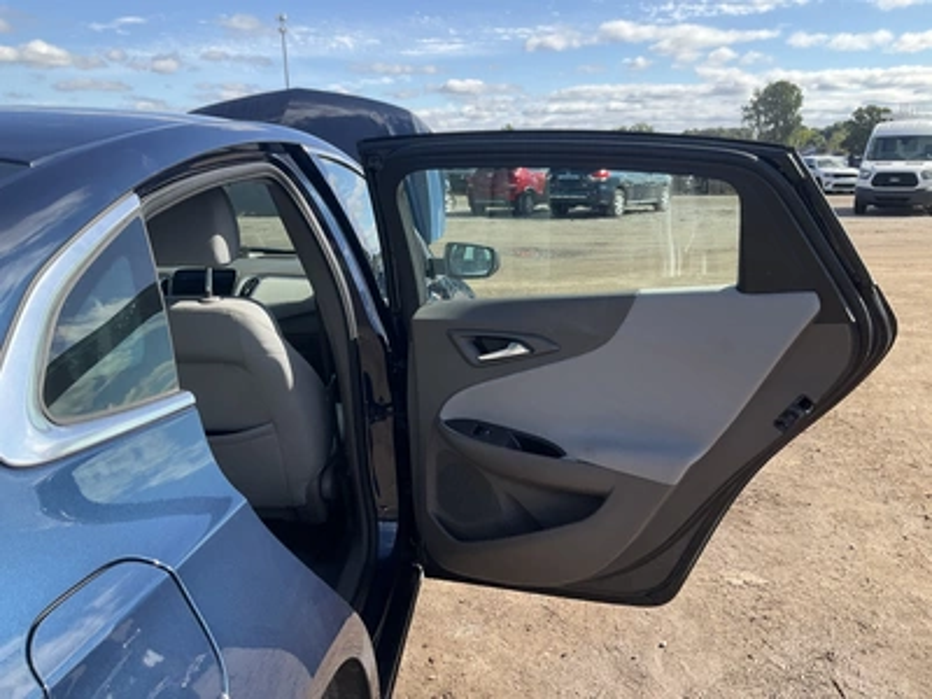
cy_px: 350
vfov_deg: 48.2
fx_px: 781
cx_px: 466
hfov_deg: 61.7
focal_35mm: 29
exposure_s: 1/804
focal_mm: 3
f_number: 1.8
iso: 25
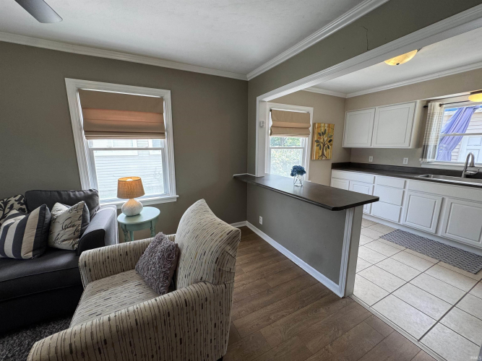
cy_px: 180
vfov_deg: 85.7
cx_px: 241
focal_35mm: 14
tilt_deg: -10.6
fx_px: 195
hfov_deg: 102.1
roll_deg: +0.4
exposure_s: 1/125
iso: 100
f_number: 2.2
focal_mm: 2.22
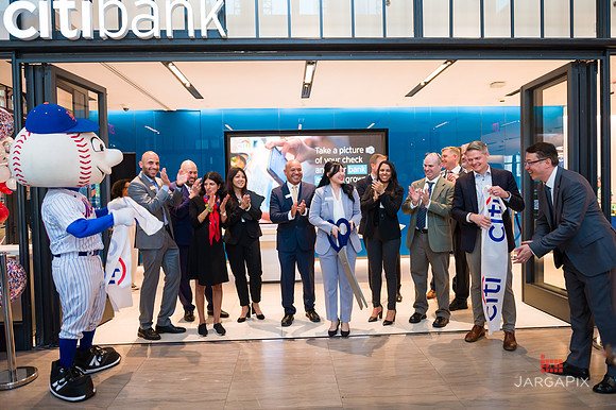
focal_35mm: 24
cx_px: 308
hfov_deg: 73.8
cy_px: 205
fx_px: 410
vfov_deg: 53.1
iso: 800
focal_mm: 24
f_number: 4
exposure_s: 1/200
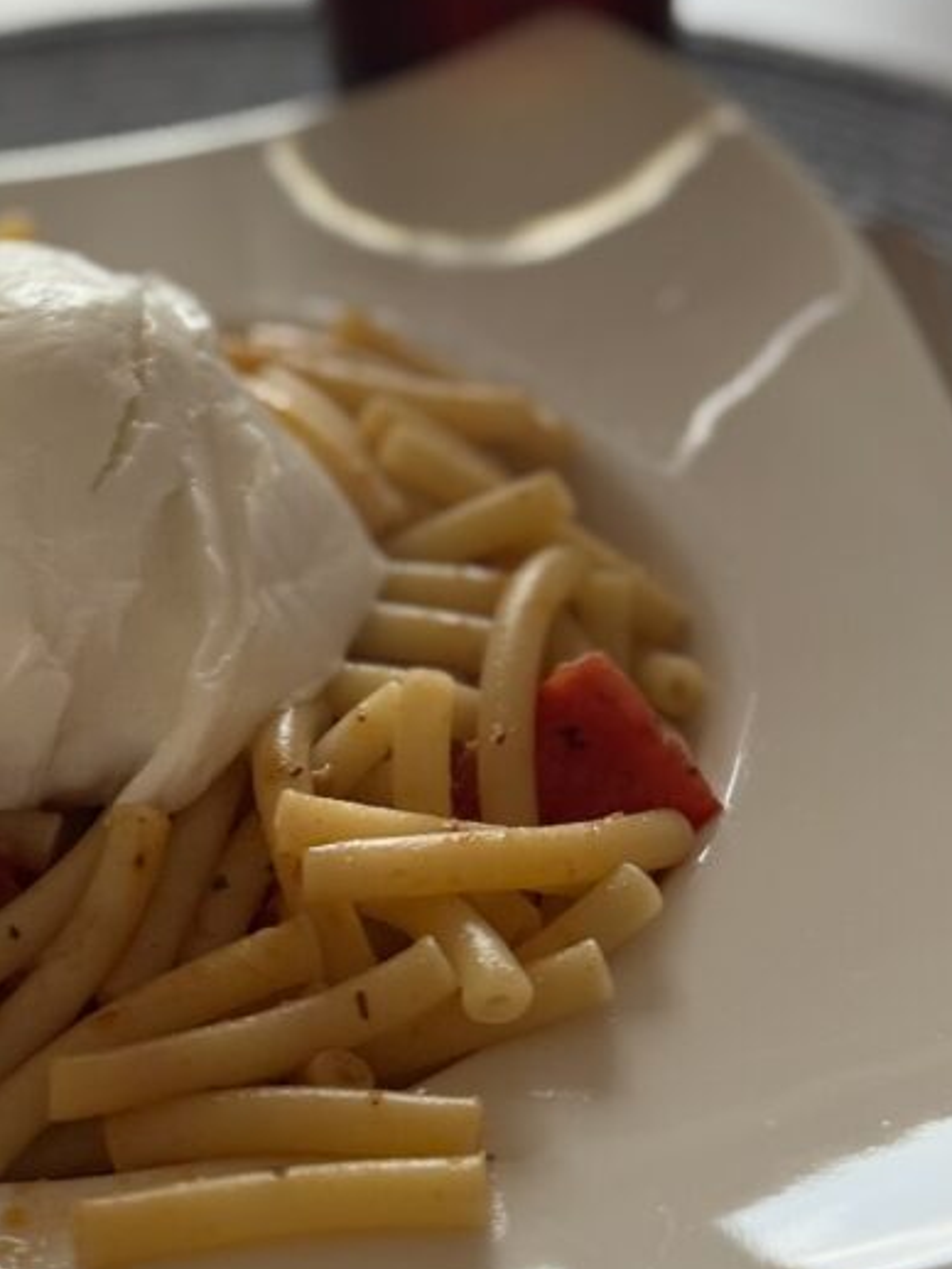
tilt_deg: -29.4
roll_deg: +5.8
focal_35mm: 95
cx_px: 152
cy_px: 241
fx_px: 3482
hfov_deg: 15.4
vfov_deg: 20.4
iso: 64
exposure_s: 1/121
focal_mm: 6.76
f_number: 1.78
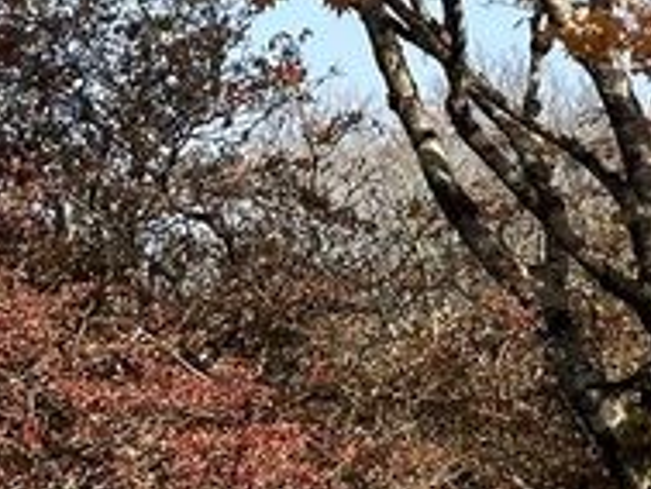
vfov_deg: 7.1
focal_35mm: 207
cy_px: -219
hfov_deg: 9.2
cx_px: 1097
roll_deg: +0.4
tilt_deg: +9.3
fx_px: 3895
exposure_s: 1/2597
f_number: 1.78
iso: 64
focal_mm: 6.86
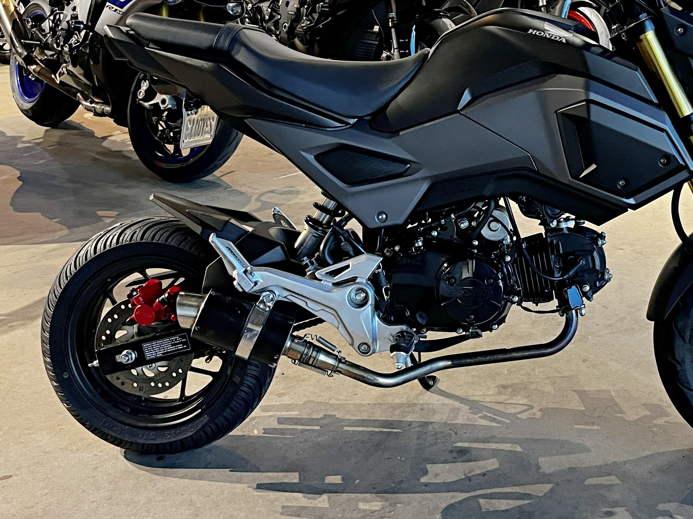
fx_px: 881
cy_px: 131
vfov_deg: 32.3
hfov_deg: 42.1
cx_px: 489
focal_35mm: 44
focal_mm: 5.1
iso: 320
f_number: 1.6
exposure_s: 1/60
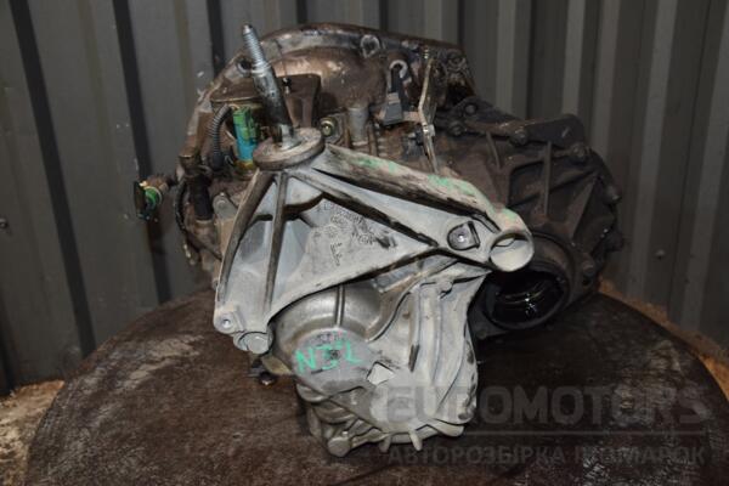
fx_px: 668
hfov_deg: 57.2
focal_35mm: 33
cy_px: 243
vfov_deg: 40.0
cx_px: 364
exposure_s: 1/60
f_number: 5
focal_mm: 22
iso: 800
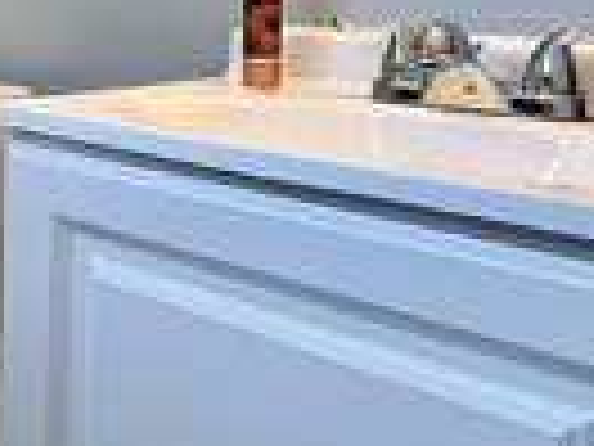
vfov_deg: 26.8
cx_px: -238
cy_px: -11
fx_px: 875
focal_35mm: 51
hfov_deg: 28.3
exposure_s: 1/120
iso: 100
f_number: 2.2
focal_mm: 2.22
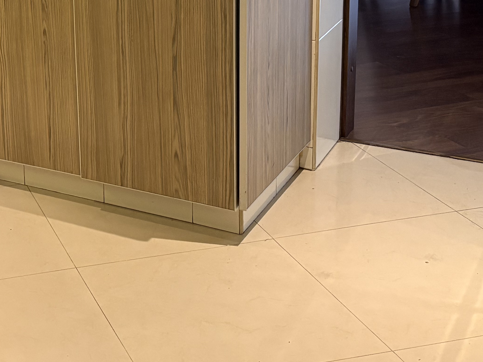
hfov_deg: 25.6
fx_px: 1005
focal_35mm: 72
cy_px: -12
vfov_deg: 19.7
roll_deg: +3.1
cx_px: -7
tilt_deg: -12.9
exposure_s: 1/60
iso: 250
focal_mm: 5.96
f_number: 1.6
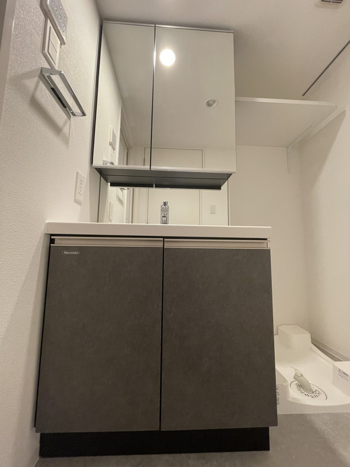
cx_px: 175
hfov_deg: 85.7
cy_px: 234
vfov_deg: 102.1
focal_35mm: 14
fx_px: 189
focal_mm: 1.55
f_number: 2.4
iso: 320
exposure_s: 1/50
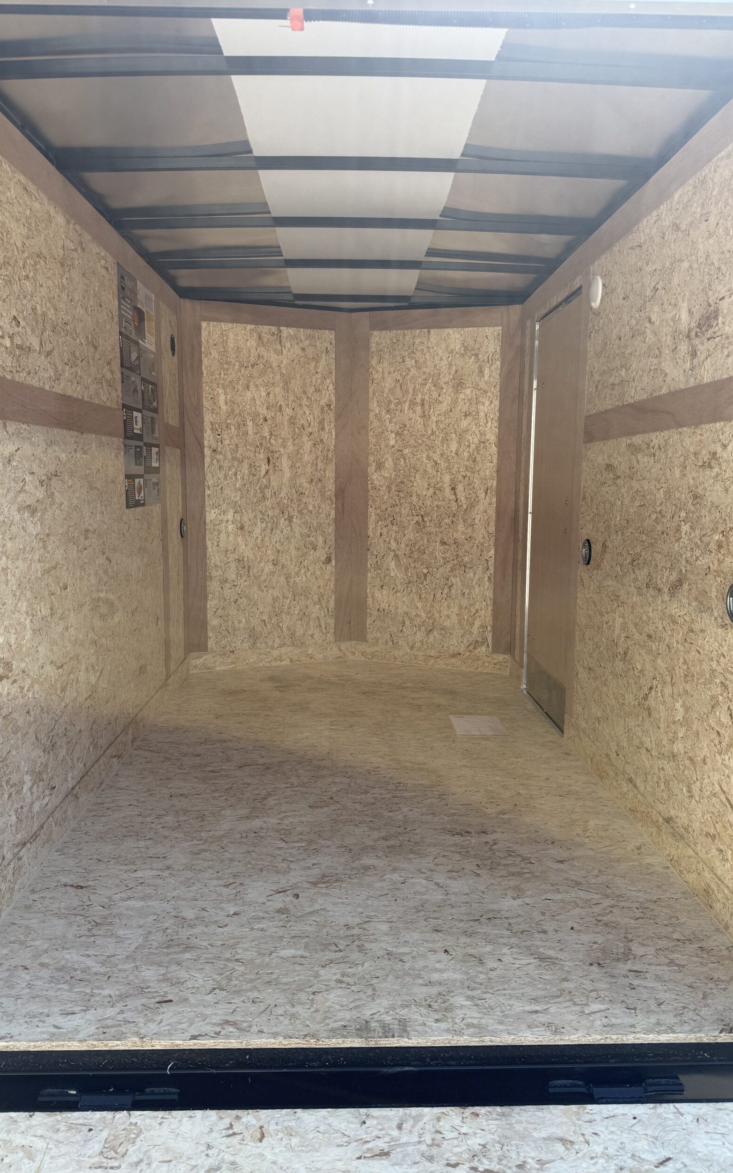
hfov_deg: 47.6
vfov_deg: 70.4
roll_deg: +1.1
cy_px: 585
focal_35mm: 26
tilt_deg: -4.8
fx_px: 831
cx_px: 365
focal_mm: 6.76
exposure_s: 1/1156
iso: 80
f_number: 1.78
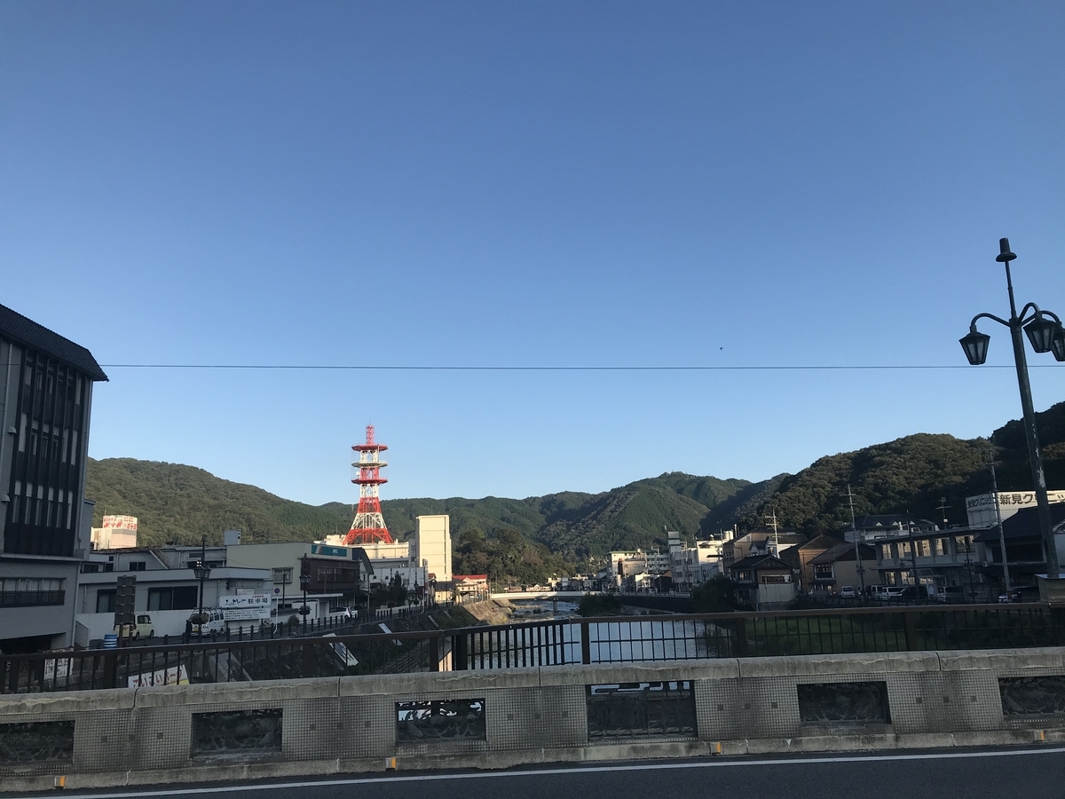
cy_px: 400
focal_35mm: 28
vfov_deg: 49.7
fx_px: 861
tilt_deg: +10.8
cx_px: 532
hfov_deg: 63.4
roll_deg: +0.3
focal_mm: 3.99
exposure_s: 1/1681
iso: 20
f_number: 1.8
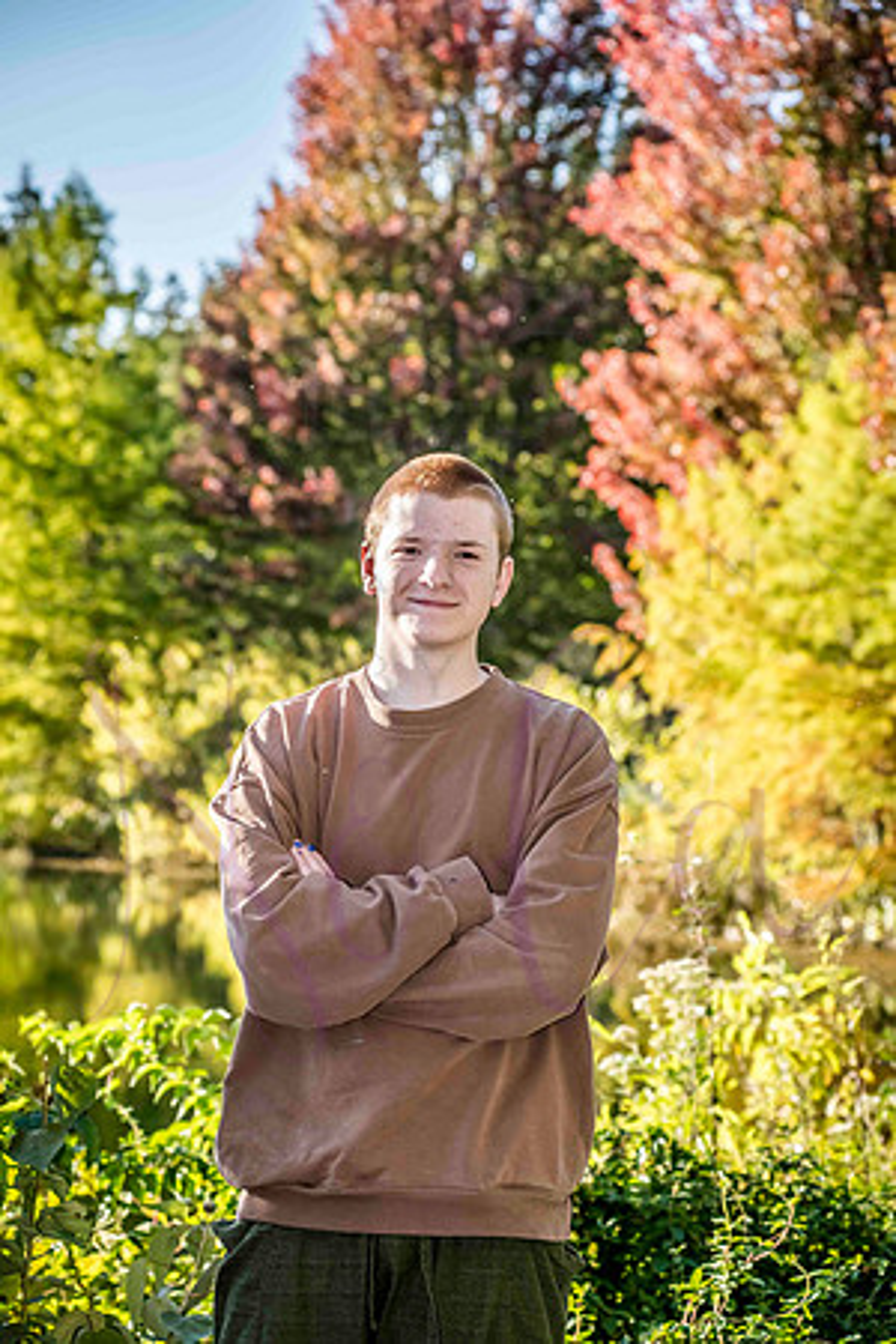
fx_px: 2986
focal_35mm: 80
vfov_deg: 25.4
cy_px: 672
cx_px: 448
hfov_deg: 17.1
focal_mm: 80
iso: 400
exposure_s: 1/800
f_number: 5.6
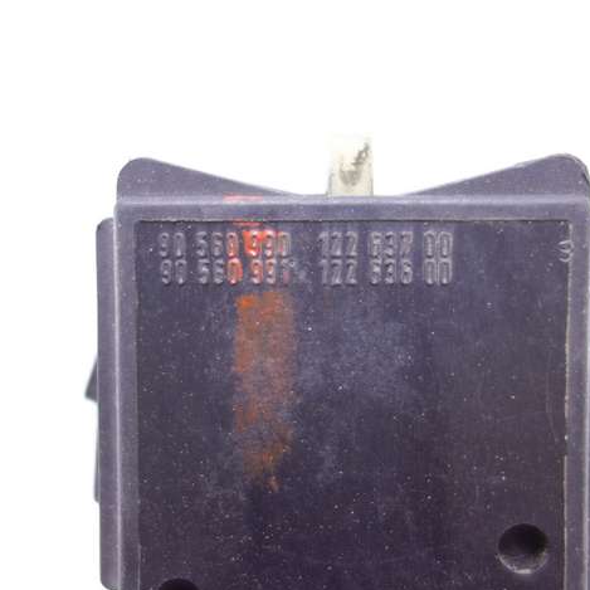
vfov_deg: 42.8
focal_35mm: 39
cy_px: 292
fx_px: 752
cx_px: 303
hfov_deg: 42.8
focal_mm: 10.4
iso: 125
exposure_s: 1/40
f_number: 1.8
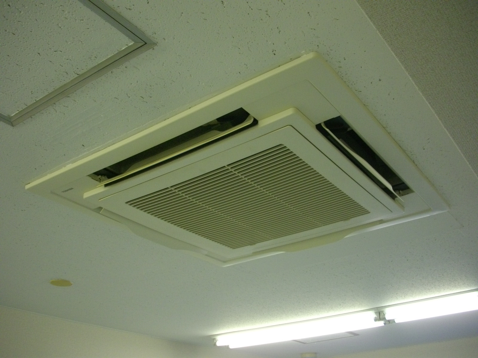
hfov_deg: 50.1
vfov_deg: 38.7
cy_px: 179
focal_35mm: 37
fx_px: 511
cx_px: 239
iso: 200
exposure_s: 1/125
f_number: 2.8
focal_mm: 6.2
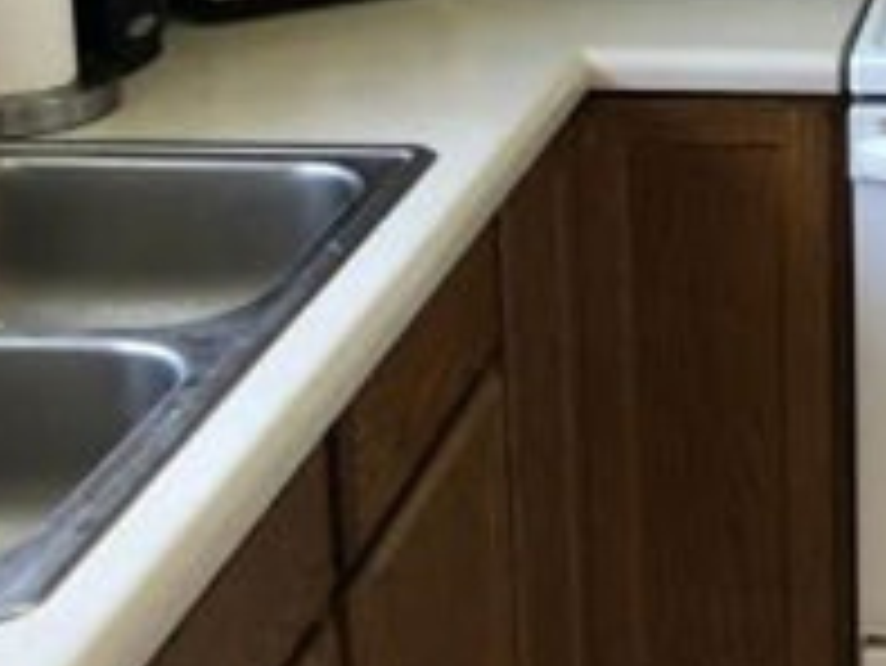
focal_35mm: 91
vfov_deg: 15.7
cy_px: -99
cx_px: 1048
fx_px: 2331
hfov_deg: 20.2
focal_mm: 4
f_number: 1.8
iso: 40
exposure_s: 1/24
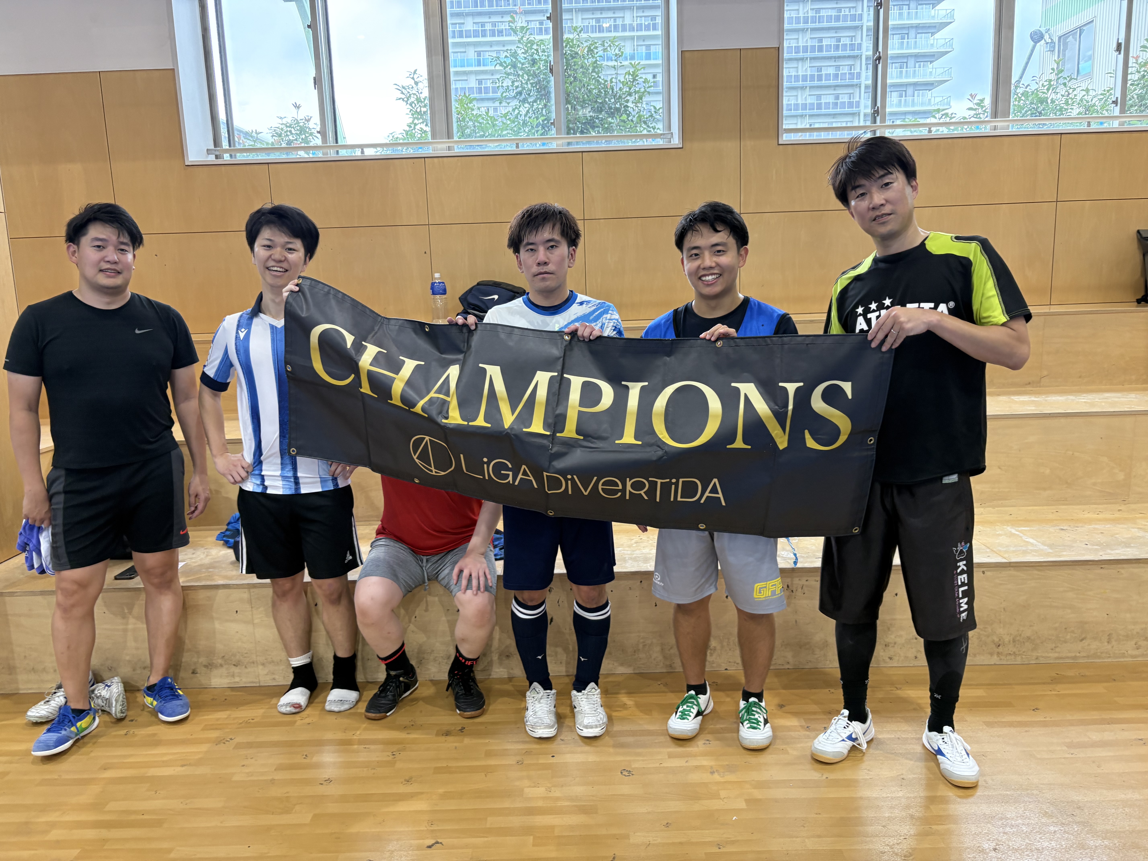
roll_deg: +2.6
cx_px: 574
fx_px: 862
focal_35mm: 26
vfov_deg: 53.1
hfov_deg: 67.3
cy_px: 430
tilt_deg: -9.2
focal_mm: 5.96
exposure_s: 1/50
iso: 160
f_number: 1.6
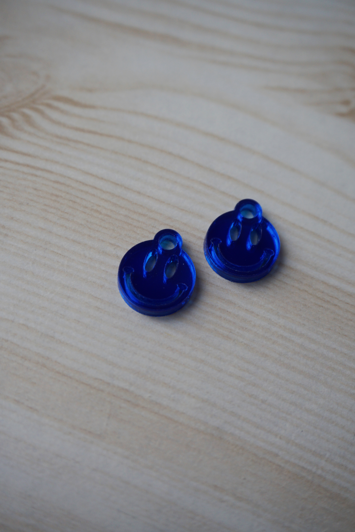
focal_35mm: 42
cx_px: 178
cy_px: 266
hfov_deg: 31.9
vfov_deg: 46.4
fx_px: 621
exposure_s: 1/60
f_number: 4.5
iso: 320
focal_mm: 28
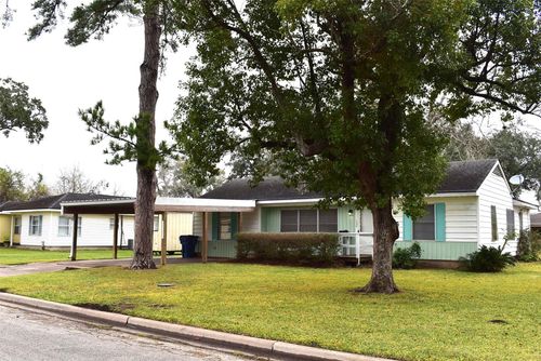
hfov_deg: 57.2
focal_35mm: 33
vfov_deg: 40.0
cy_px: 180
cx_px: 270
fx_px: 496
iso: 400
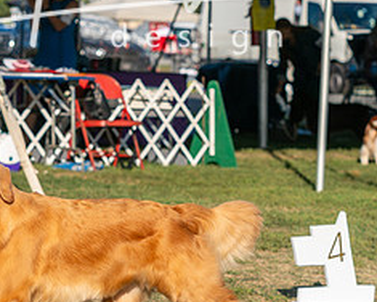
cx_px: 51
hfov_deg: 9.6
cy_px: 95
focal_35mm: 200
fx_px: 2232
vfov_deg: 7.7
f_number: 4.5
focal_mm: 74
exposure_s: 1/1250
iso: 100
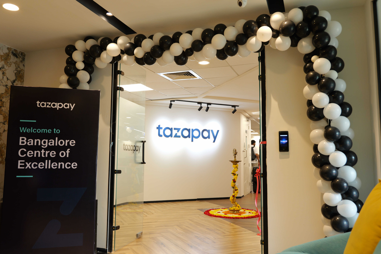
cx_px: 190
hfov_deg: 61.9
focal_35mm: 30
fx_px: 317
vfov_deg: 43.6
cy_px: 127
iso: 1250
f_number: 5
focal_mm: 30
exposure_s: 1/80
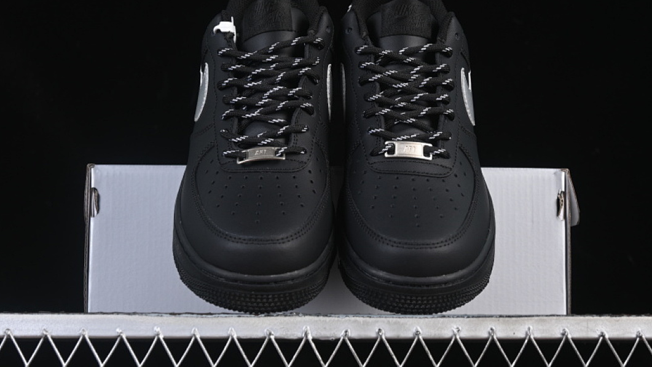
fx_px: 1383
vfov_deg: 15.1
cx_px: 328
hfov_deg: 26.5
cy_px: 176
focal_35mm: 80
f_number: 6.3
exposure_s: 1/60
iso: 160
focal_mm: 50
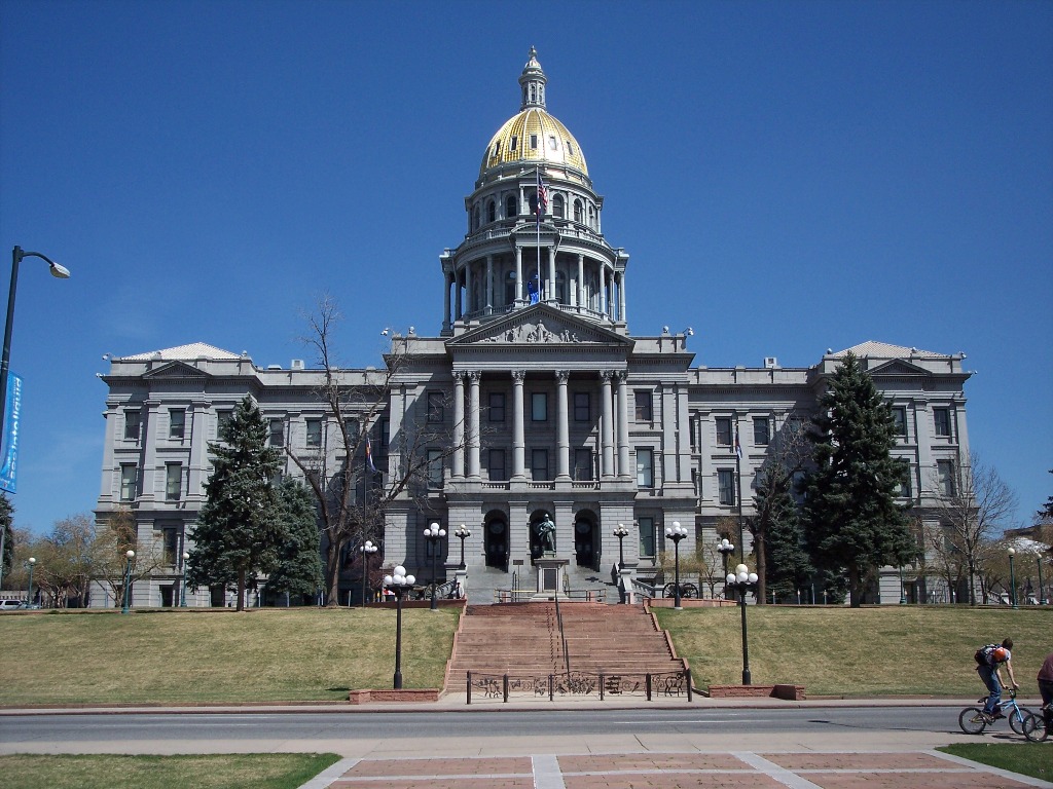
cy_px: 394
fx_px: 1186
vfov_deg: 36.8
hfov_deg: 47.9
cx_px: 526
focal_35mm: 39
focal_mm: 8
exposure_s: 1/500
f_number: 5.6
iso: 100
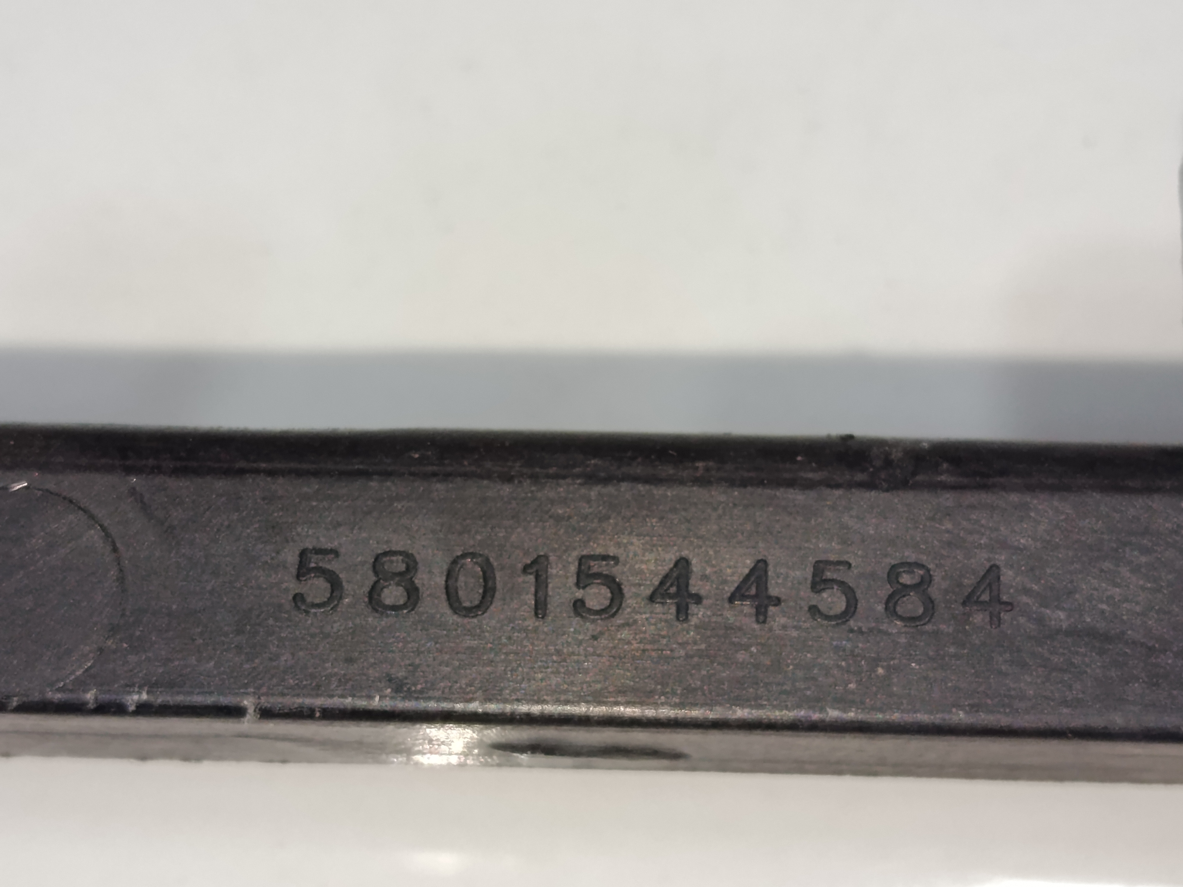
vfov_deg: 17.2
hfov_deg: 22.8
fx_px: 2939
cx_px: 592
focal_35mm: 86
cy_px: 444
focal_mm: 5.24
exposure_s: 1/100
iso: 715
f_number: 1.7
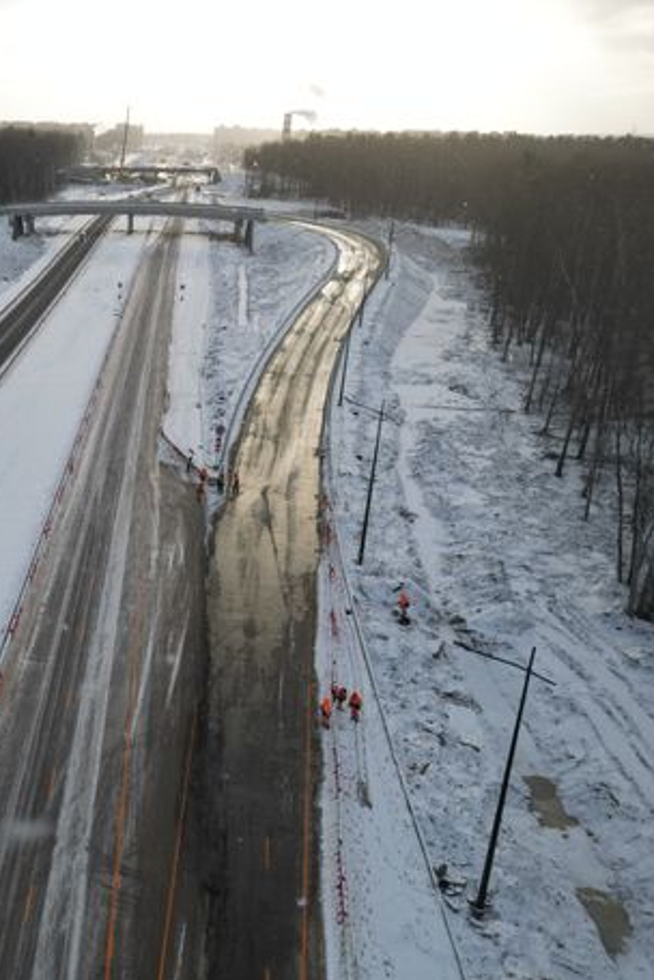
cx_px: 68
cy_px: 494
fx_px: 926
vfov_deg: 55.8
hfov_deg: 36.5
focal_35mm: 34
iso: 150
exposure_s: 1/2000
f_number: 1.7
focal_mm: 6.72
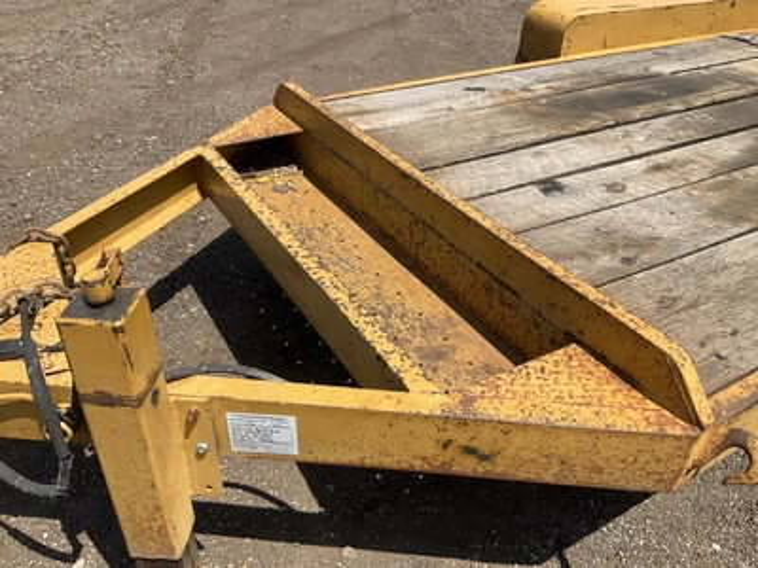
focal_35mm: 29
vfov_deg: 48.2
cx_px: 379
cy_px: 284
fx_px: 635
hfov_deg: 61.7
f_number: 1.8
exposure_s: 1/1730
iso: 25
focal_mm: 3
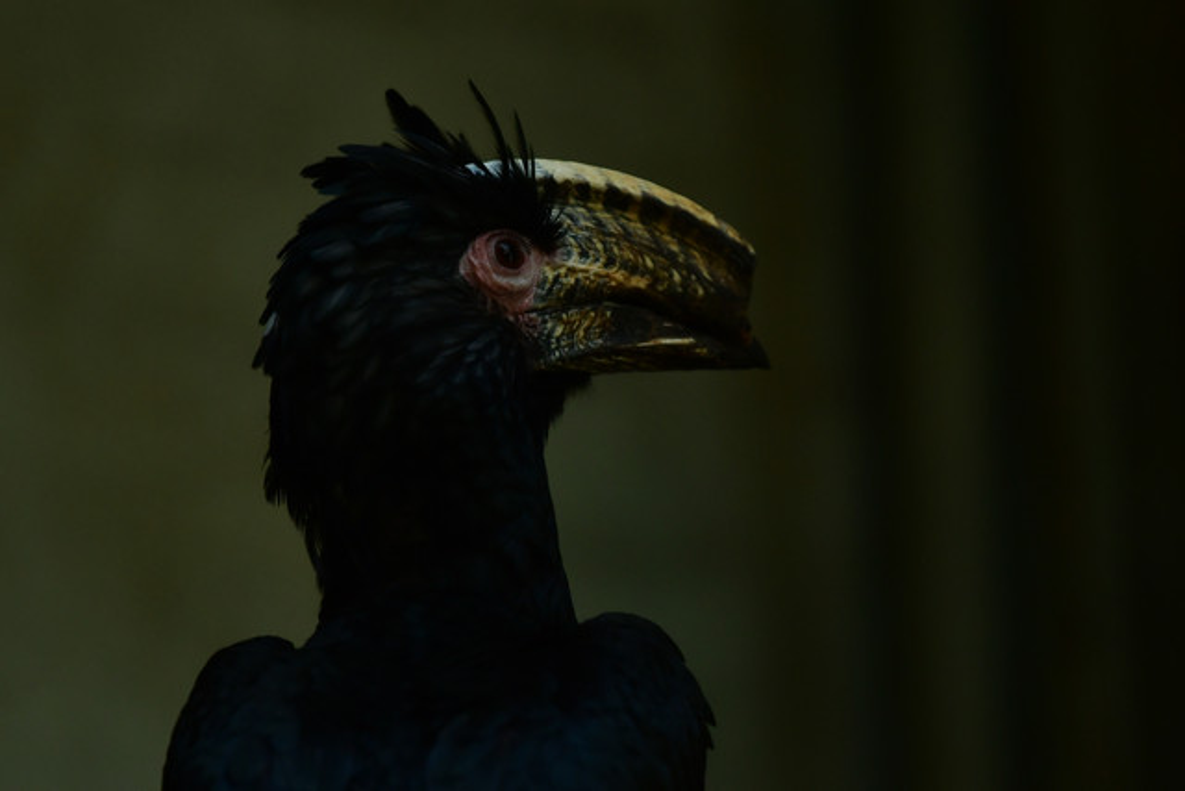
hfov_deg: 5.9
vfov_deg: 3.9
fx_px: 11523
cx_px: 592
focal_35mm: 350
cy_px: 396
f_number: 2.8
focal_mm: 175
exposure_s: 1/1000
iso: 640
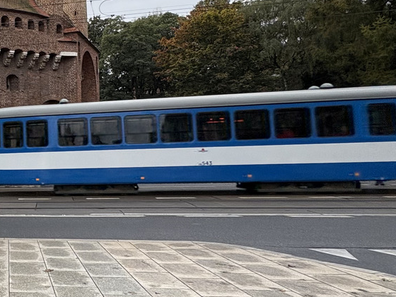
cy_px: 132
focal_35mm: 40
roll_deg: +1.3
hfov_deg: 36.8
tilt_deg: +1.8
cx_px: -70
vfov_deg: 35.9
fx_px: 458
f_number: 2.2
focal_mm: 2.22
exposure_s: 1/99
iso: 100
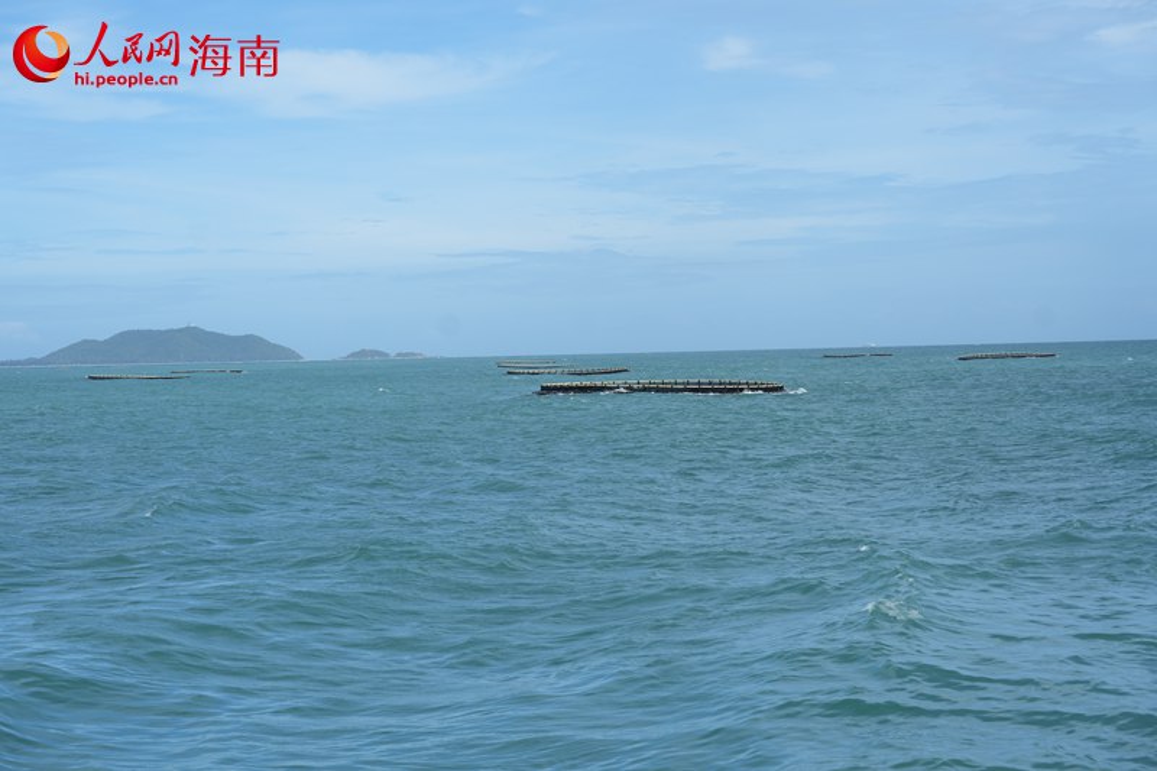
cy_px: 386
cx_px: 578
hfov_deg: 28.8
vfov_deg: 19.4
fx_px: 2249
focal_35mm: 70
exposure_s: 1/1000
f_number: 4.5
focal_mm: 70
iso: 100
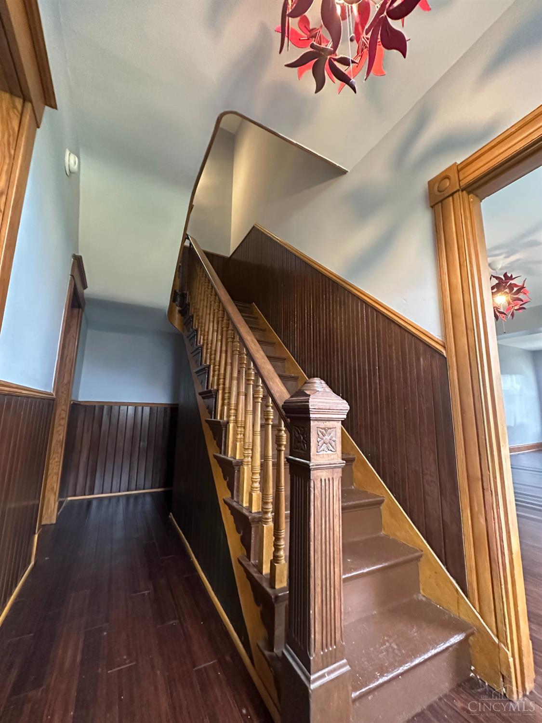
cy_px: 362
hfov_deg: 85.7
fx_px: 292
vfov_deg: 102.1
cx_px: 271
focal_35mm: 14
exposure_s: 1/60
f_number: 2.2
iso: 1000
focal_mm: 2.22
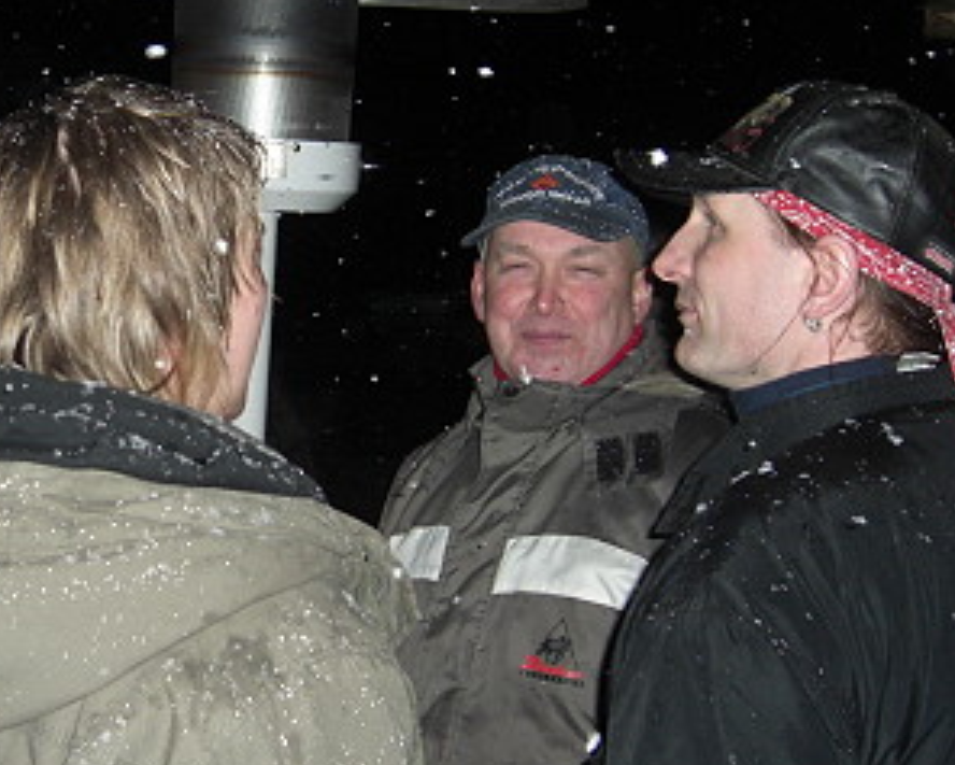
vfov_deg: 21.6
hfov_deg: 25.9
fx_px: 2007
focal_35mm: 71
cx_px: 92
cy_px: 360
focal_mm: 7.9
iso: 200
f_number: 2.8
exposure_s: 1/60
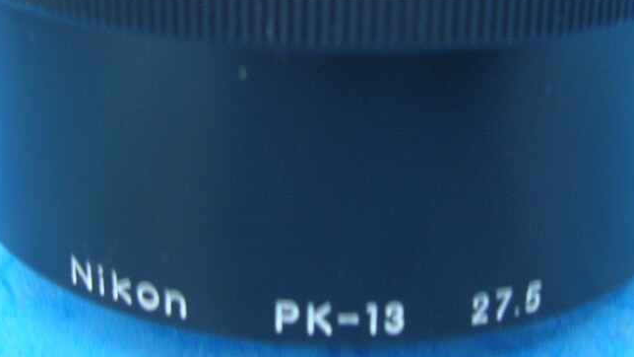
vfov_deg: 17.4
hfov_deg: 30.6
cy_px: 114
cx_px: 285
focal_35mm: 69
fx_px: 1160
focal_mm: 5.7
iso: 65
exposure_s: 1/3.8
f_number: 2.9
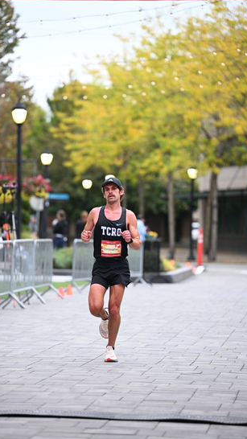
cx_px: 107
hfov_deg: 7.9
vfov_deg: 14.1
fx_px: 1782
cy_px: 220
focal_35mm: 153
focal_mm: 145
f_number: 2.8
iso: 1600
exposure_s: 1/800
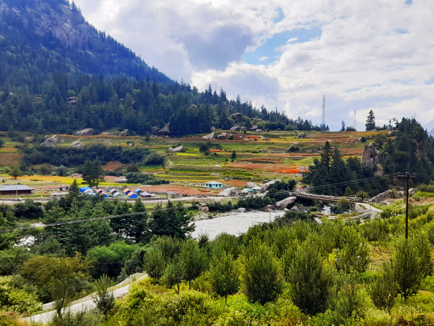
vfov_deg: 53.1
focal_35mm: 26
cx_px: 217
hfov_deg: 67.3
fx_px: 326
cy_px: 163
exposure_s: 1/336
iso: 50
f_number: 1.5
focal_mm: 5.7
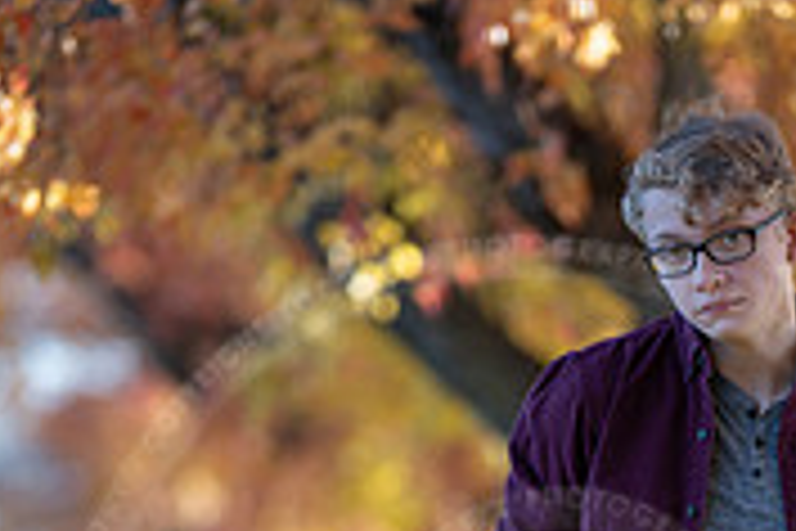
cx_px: 643
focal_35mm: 216
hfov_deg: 9.5
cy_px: 783
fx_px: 4776
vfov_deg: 6.3
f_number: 1.2
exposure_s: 1/640
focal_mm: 85
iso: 80
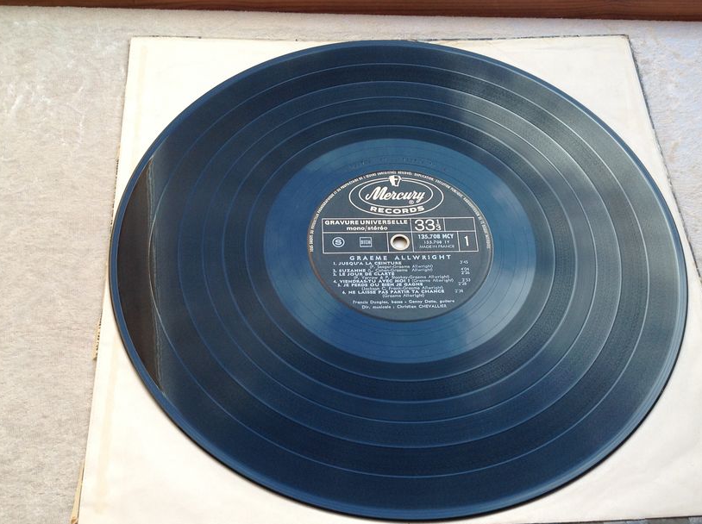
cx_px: 366
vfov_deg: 33.4
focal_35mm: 43
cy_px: 321
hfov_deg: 43.9
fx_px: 871
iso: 64
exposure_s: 1/120
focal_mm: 4.28
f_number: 2.4
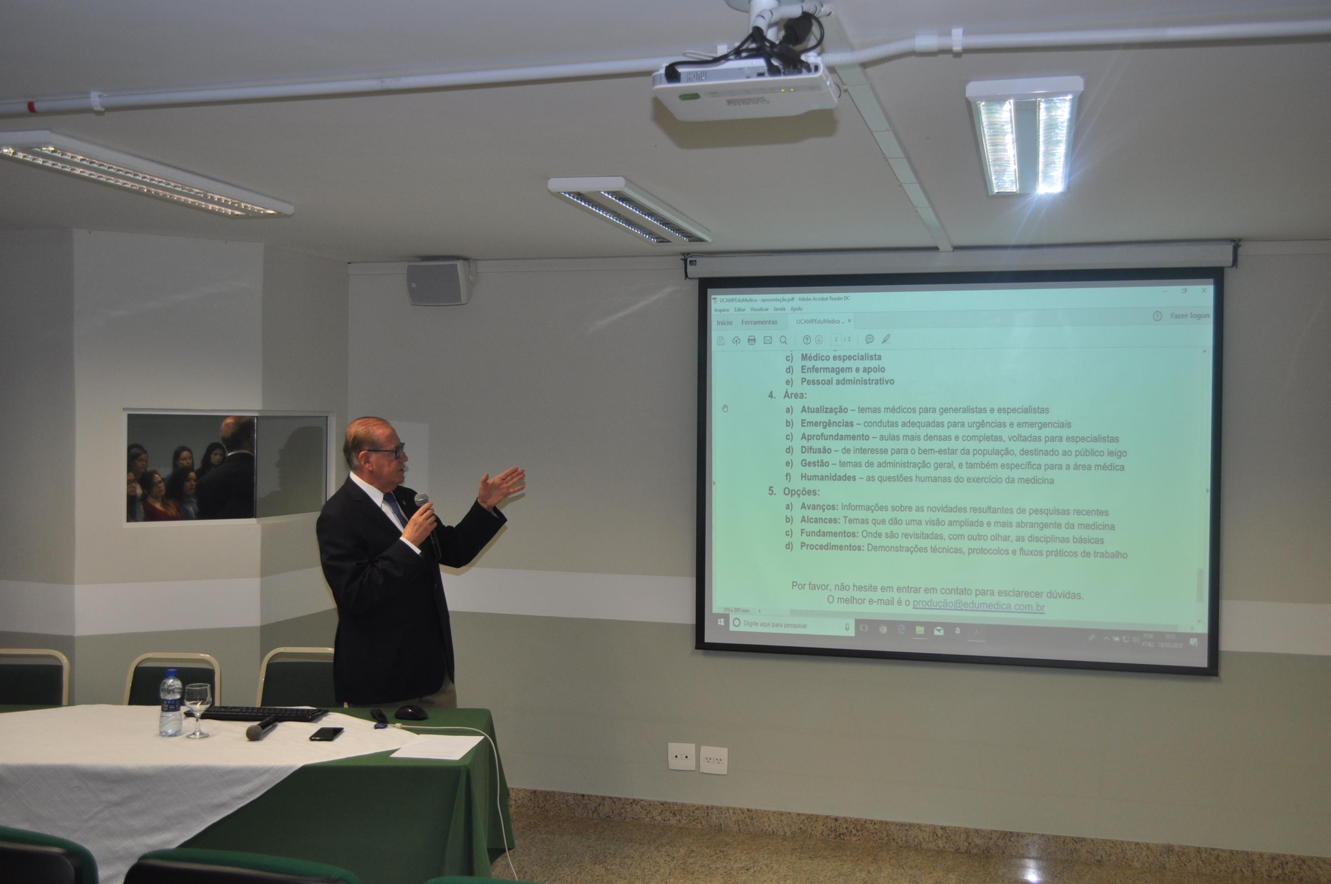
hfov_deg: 53.2
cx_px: 666
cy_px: 442
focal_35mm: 36
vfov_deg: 36.8
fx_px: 1329
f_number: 4
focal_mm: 24
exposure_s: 1/60
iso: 450
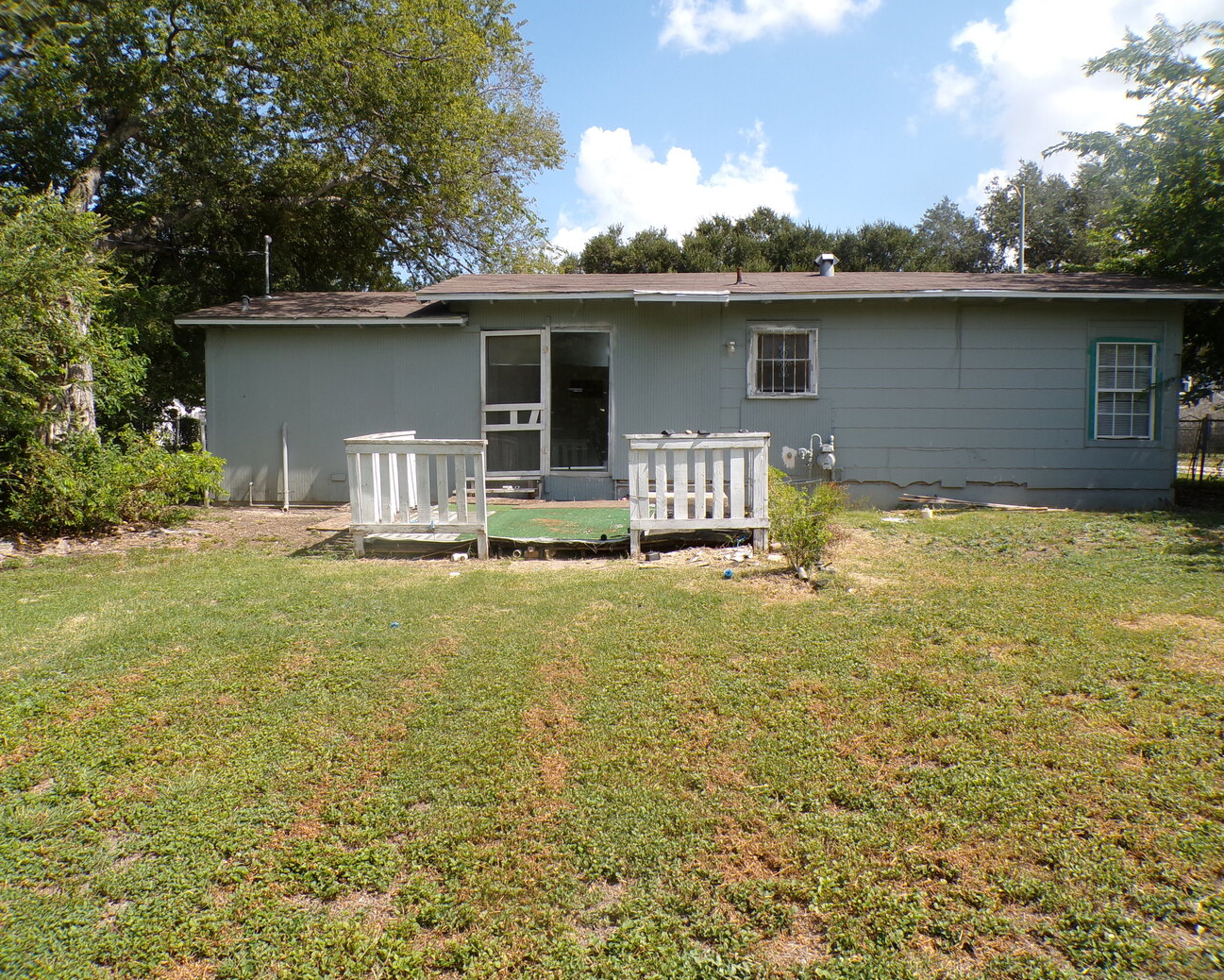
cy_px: 483
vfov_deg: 54.9
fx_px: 942
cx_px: 639
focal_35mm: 26
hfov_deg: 66.0
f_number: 4.4
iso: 100
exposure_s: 1/480
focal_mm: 4.3
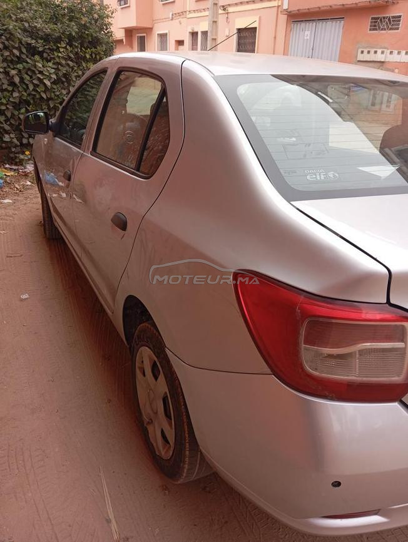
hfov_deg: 49.9
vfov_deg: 63.4
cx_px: 204
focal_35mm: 28
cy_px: 271
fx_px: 439
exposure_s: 1/100
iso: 593
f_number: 1.8
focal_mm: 4.22
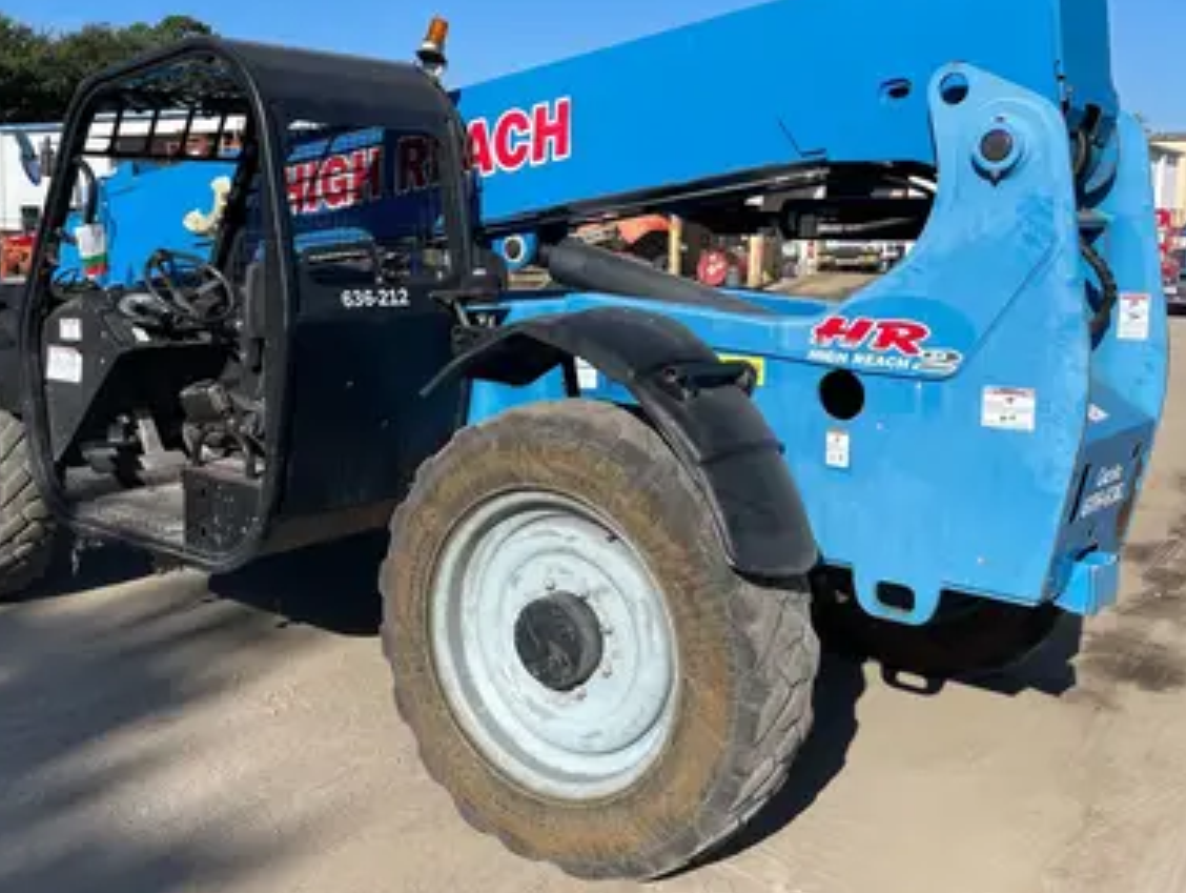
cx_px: 470
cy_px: 409
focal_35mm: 38
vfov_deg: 37.8
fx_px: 1304
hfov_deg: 48.6
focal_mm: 4.2
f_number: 1.6
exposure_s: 1/3610
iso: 32
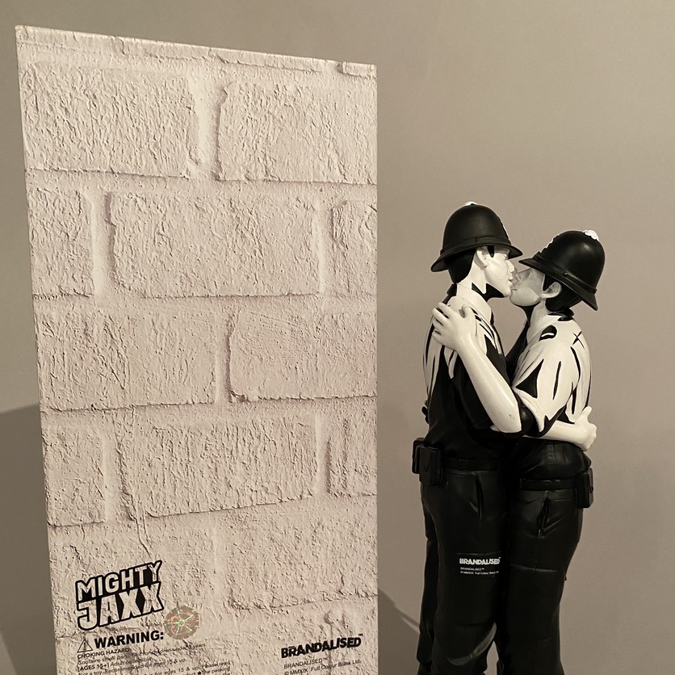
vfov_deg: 49.3
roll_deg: +0.2
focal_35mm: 33
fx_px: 728
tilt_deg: -7.7
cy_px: 420
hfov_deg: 49.7
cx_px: 338
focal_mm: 4.25
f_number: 1.8
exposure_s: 1/50
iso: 400
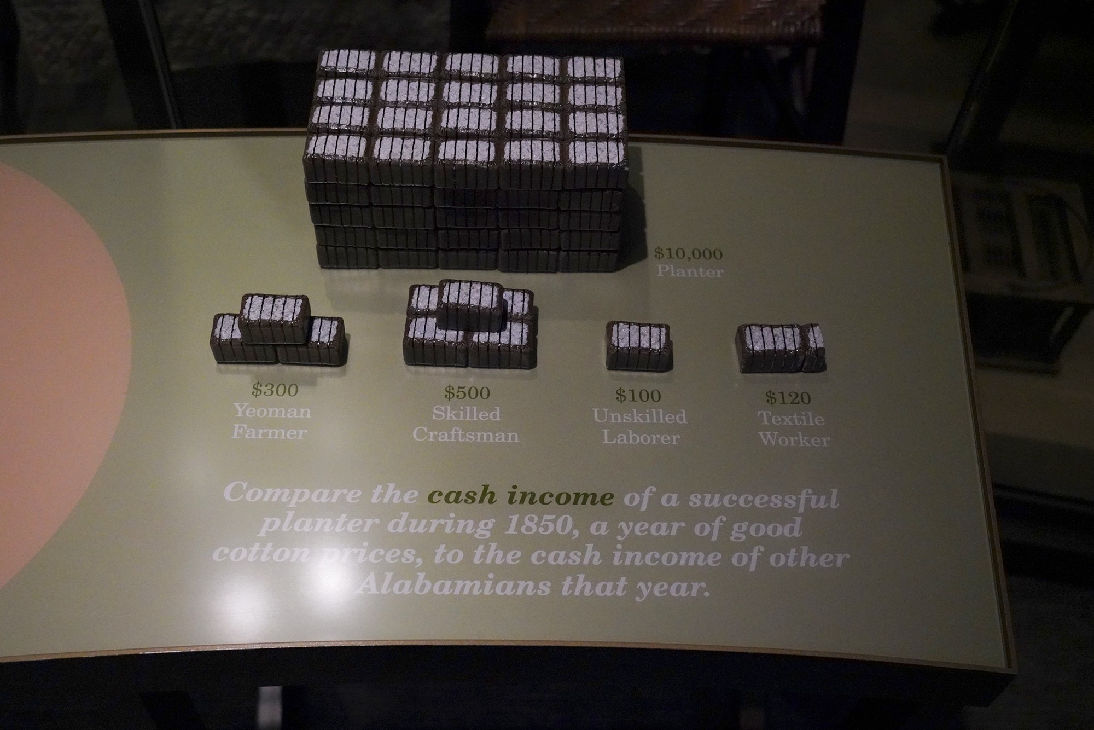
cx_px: 547
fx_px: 1216
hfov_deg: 48.5
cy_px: 365
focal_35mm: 40
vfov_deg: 33.4
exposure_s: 1/100
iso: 10000
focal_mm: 40
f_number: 5.6
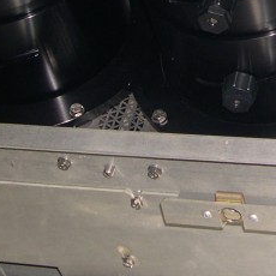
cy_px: -36
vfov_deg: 13.2
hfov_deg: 13.4
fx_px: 1164
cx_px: 257
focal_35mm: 129
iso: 100
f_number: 2.9
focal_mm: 9
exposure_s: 1/60
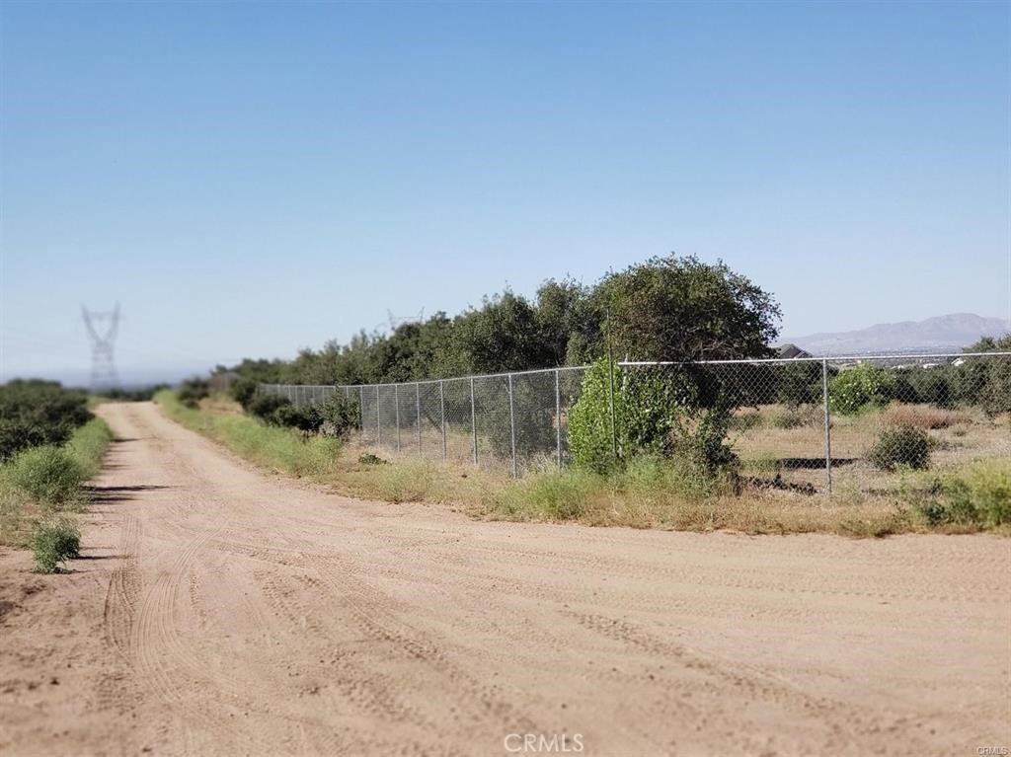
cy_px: 378
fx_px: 1518
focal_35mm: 52
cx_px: 506
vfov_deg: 28.0
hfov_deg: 36.8
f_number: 2.4
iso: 32
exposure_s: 1/579
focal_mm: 6
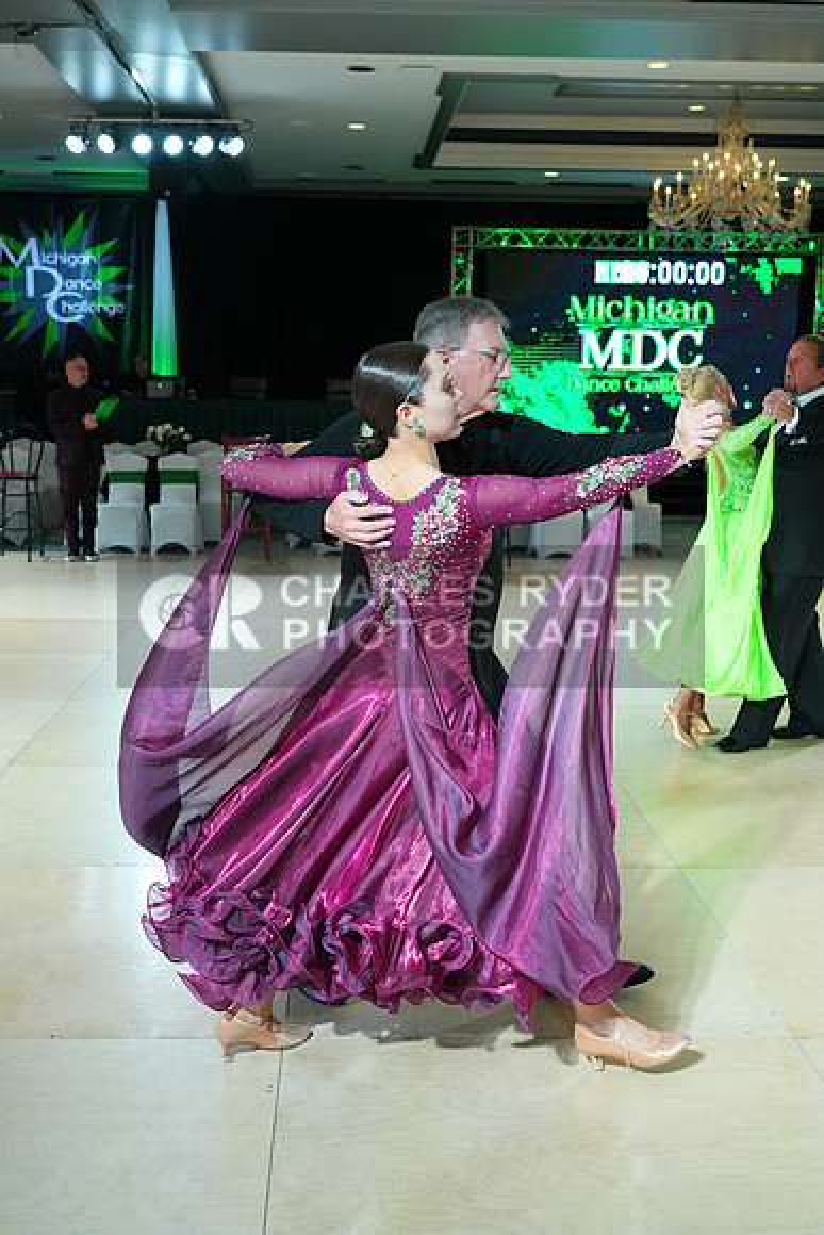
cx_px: 412
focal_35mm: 39
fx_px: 1338
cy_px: 618
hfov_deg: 34.2
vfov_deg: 49.5
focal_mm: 39
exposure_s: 1/400
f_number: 5
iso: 4000
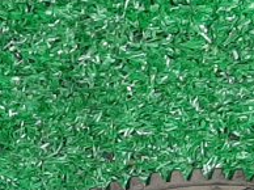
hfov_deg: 9.7
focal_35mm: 193
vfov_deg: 6.5
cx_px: -211
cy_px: 687
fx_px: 1414
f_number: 1.7
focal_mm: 3.93
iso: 145
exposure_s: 1/50
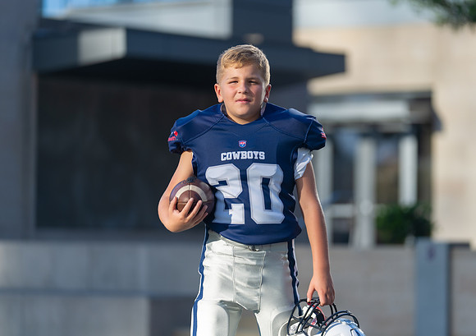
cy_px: 158
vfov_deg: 8.4
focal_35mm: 170
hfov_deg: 11.9
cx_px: 266
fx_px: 2288
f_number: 2.8
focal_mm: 152
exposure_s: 1/800
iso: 100
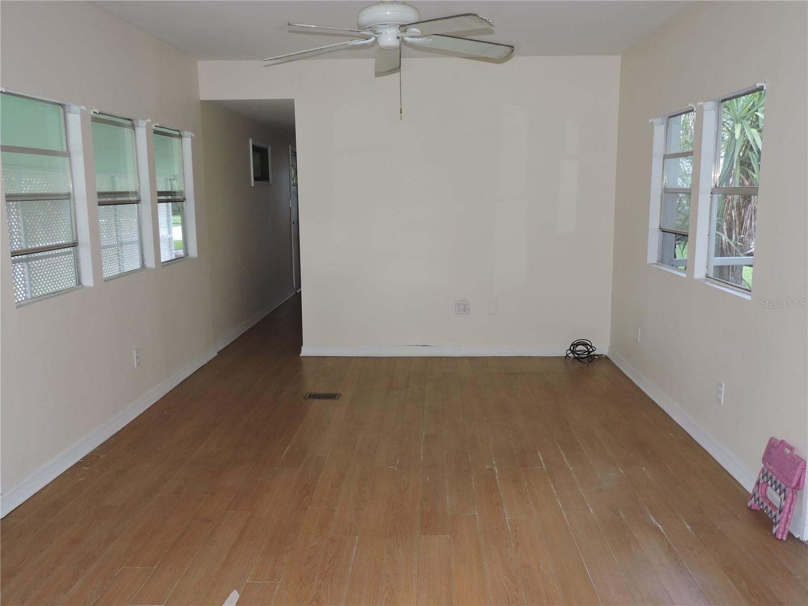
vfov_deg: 46.8
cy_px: 303
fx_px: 700
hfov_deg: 60.0
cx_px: 404
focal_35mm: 30
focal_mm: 5.4
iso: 200
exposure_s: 1/30
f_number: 3.1
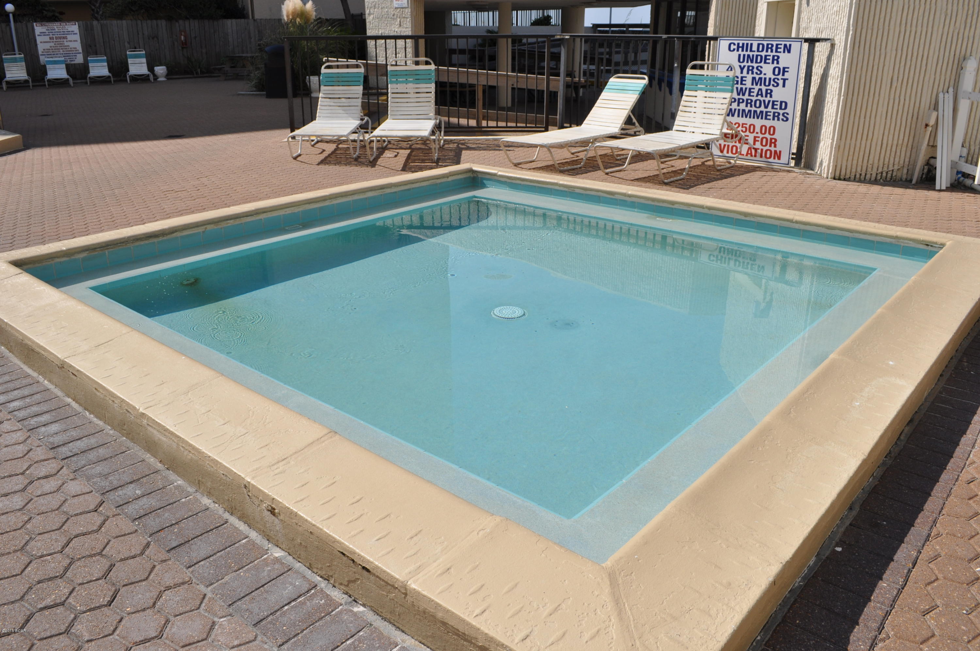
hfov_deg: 67.4
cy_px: 326
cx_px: 490
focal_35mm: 27
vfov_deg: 47.8
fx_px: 734
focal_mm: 18
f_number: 11
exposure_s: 1/500
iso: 200
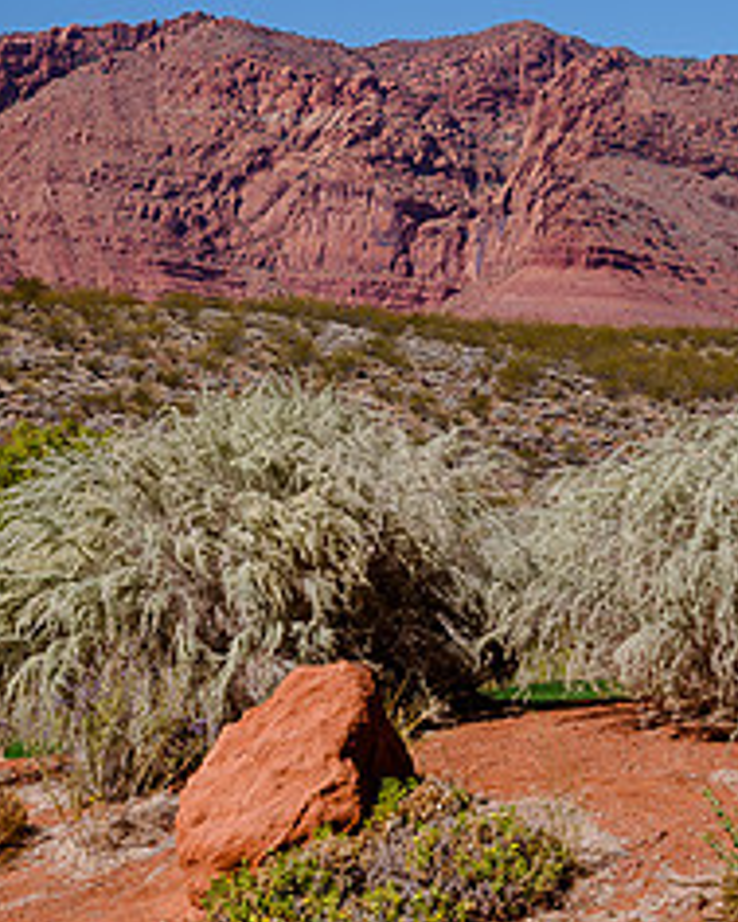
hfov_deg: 10.7
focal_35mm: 143
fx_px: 3902
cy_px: 527
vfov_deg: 13.5
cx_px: 687
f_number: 8
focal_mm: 62
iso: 200
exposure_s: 1/500
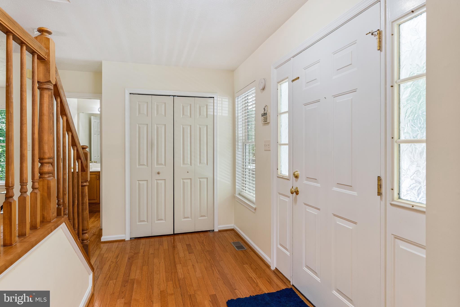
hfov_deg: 86.9
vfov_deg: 64.6
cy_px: 154
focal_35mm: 19
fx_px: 243
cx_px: 230
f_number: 6.3
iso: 320
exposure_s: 1/3
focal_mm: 19
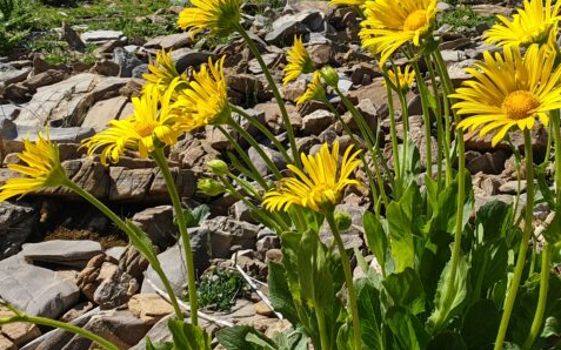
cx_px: 339
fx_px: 550
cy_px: 93
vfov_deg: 34.7
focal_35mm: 36
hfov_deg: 53.6
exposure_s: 1/710
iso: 50
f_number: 2
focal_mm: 1.82
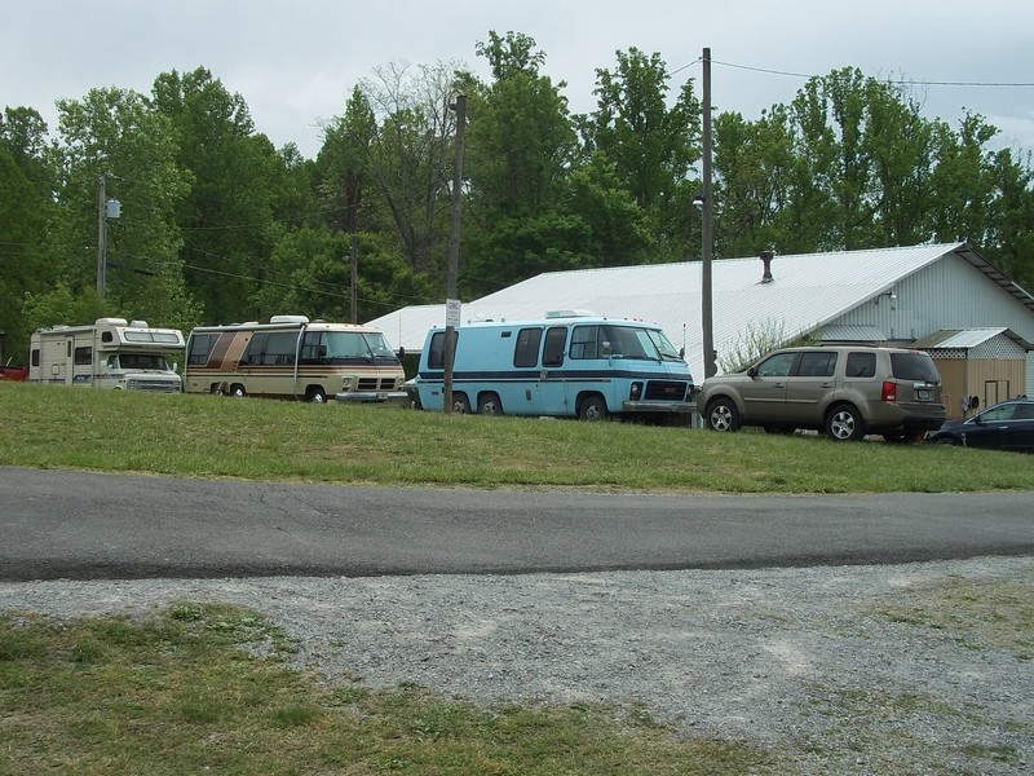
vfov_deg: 39.7
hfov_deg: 51.4
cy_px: 388
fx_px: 1075
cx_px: 517
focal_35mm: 36
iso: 80
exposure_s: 1/250
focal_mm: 6.5
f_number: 8
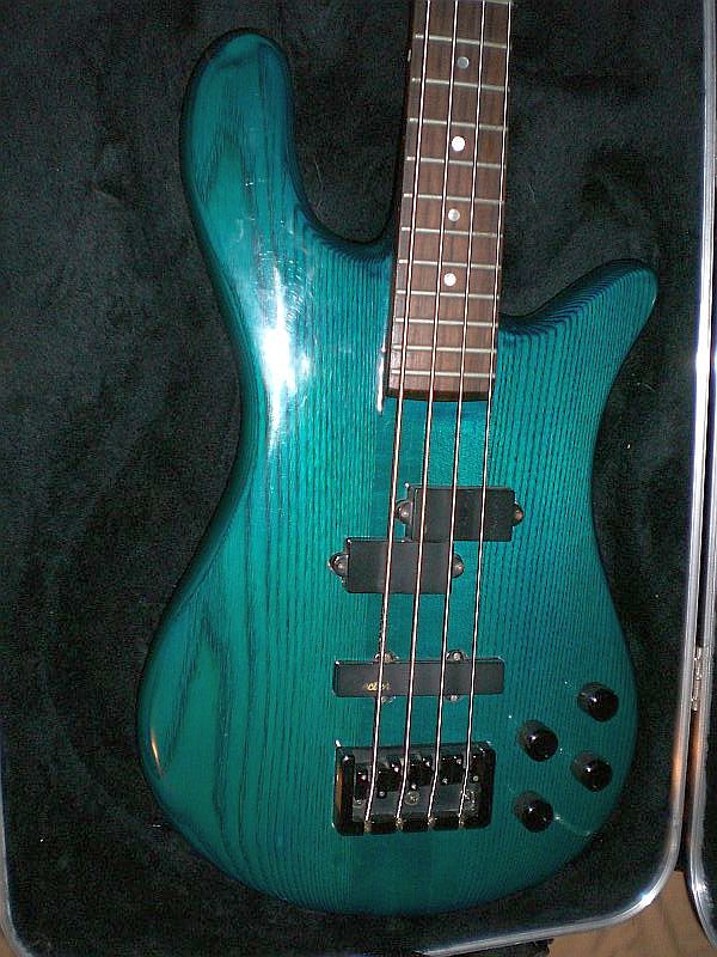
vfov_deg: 49.0
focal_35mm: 38
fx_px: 1049
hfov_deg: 37.7
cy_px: 478
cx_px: 358
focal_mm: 6.3
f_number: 3.1
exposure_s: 1/60
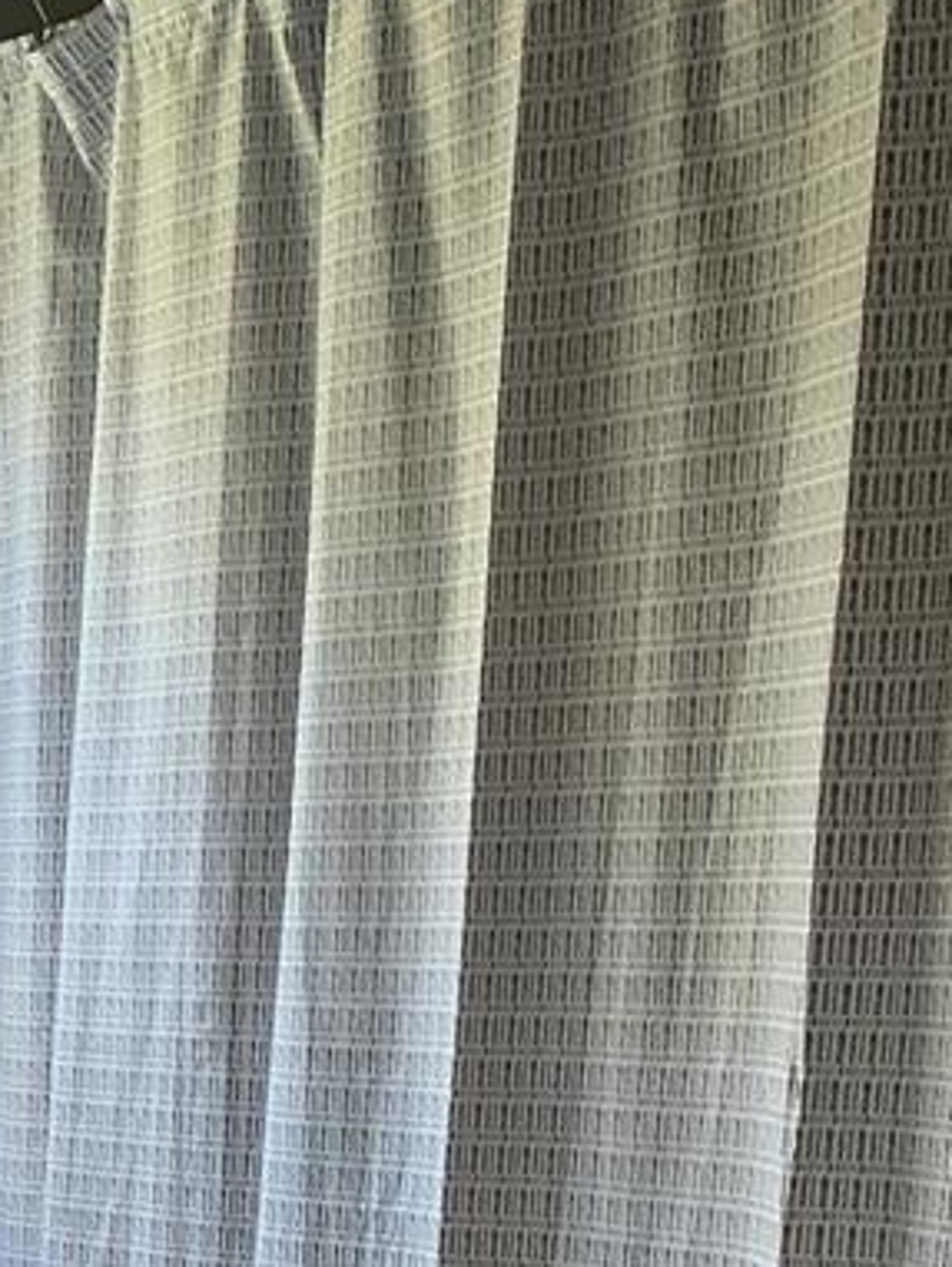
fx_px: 3333
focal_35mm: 91
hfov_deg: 15.0
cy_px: 1837
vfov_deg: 19.2
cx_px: -514
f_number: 1.8
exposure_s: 1/50
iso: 64
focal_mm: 3
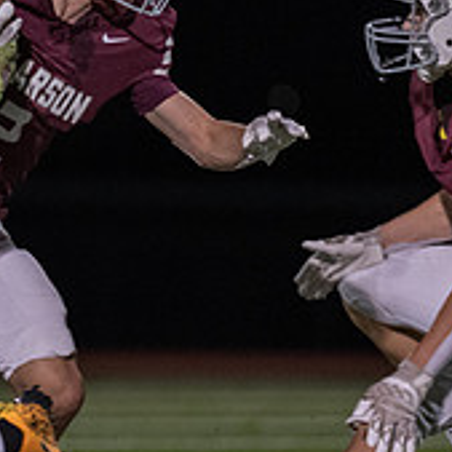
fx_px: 12926
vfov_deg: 2.0
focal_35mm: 875
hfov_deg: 2.0
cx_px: -109
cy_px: 190
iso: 4000
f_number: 2.8
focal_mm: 200
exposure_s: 1/1000
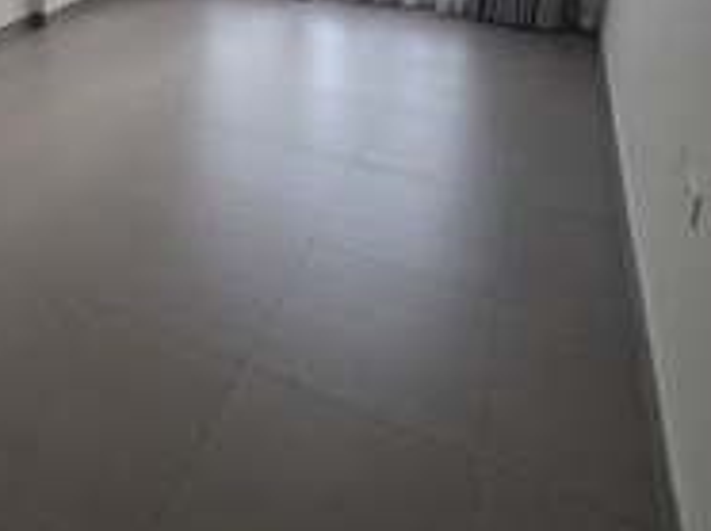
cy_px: -25
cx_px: 178
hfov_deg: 54.2
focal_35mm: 32
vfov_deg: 38.1
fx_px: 656
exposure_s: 1/200
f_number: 1.9
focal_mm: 2.2
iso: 500
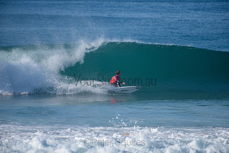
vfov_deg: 2.8
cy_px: 76
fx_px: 3181
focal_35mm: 500
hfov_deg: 4.1
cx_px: 114
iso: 280
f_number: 5.6
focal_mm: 500
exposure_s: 1/2000
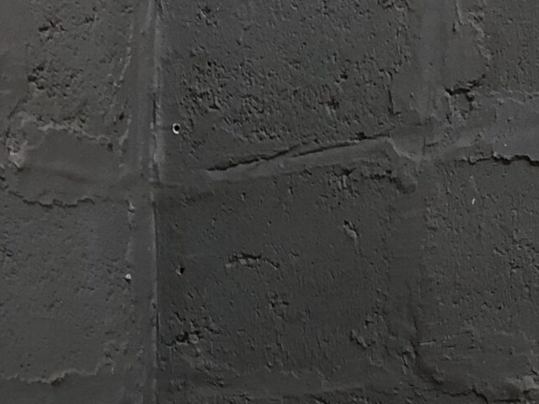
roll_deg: +1.0
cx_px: 68
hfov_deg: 17.5
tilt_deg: -6.2
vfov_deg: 12.3
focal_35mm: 111
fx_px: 1728
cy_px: 697
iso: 64
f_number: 1.8
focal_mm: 3.99
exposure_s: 1/17
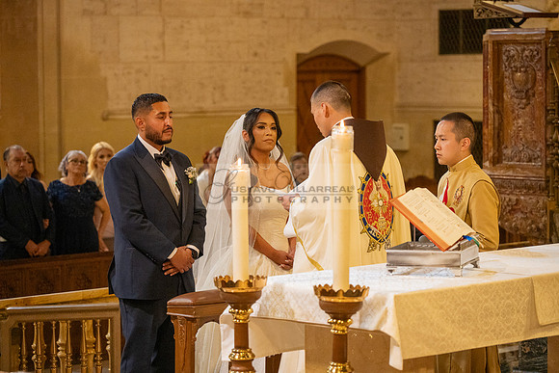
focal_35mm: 120
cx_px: 280
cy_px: 186
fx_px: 1864
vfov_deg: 11.4
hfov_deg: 17.1
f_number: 4
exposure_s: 1/200
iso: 3200
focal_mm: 120
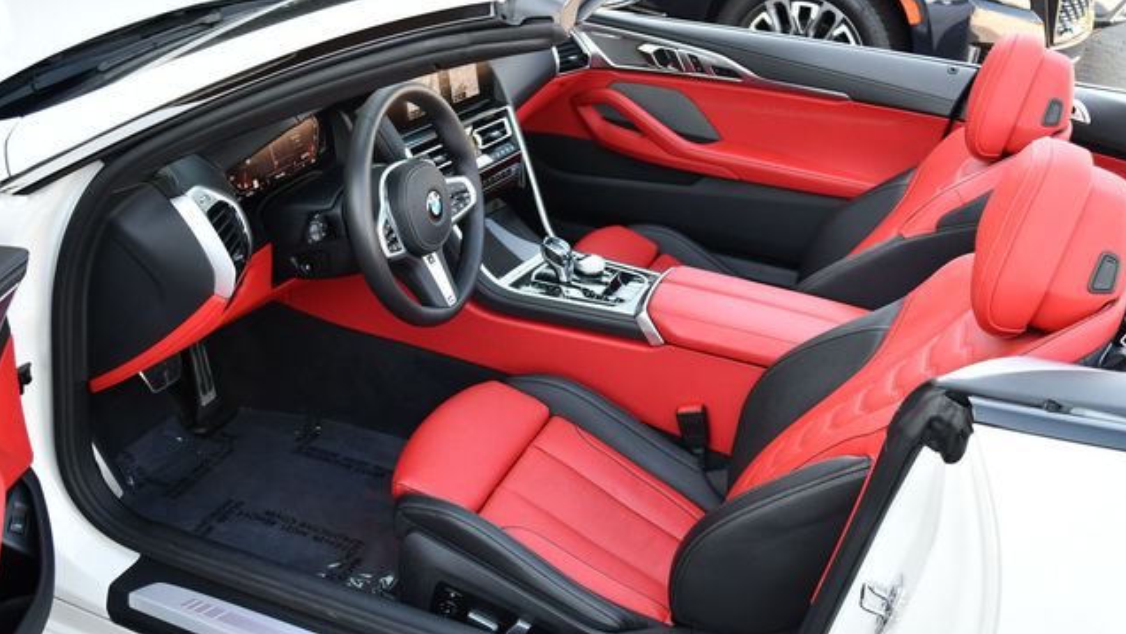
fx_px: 1135
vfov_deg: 31.2
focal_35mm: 38
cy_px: 321
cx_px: 563
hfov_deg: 52.8
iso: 500
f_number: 3.5
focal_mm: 18
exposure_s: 1/250
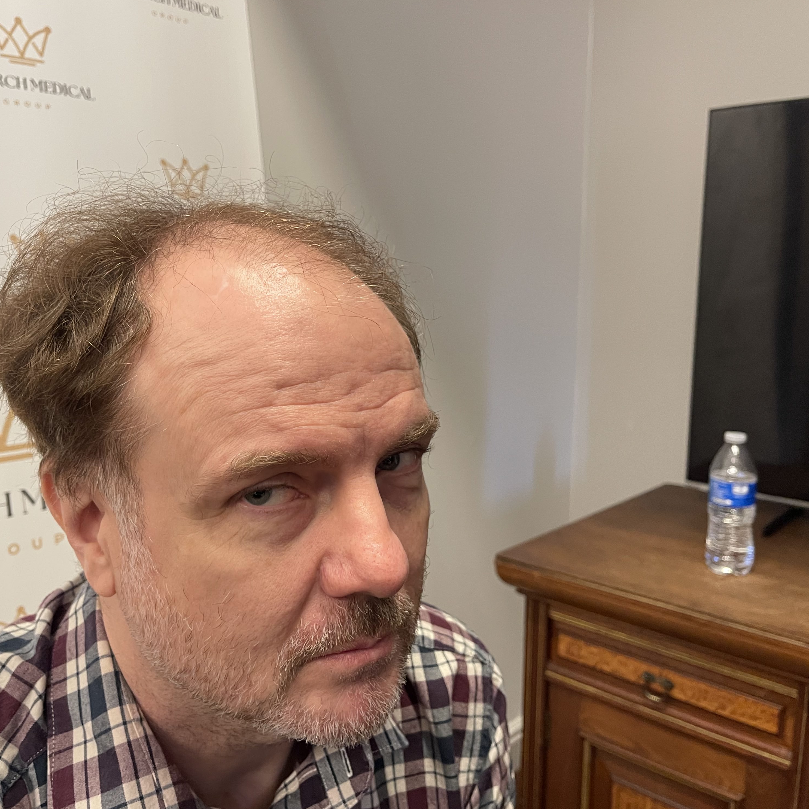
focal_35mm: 30
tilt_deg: -10.4
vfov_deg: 54.0
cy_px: 408
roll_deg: -0.5
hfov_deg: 53.9
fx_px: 793
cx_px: 351
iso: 250
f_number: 1.6
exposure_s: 1/50
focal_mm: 5.1
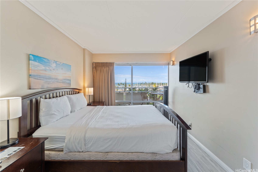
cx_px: 129
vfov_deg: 81.2
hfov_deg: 104.3
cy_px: 86
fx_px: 100
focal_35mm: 14
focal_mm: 14
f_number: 9
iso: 200
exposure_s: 1/5
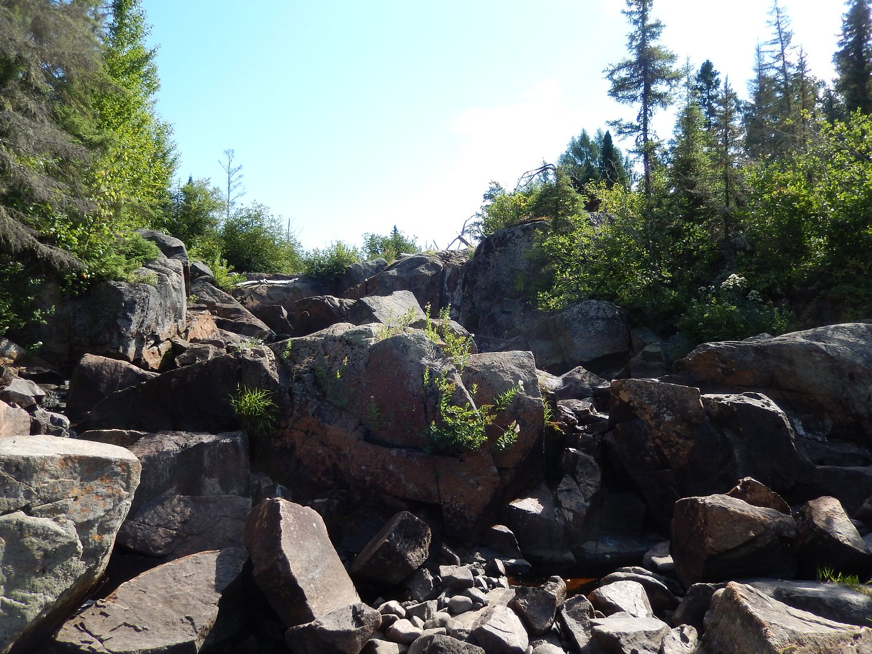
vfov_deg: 51.4
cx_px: 423
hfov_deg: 65.3
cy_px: 316
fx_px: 680
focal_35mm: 27
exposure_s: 1/640
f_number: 3.4
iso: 125
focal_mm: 4.5
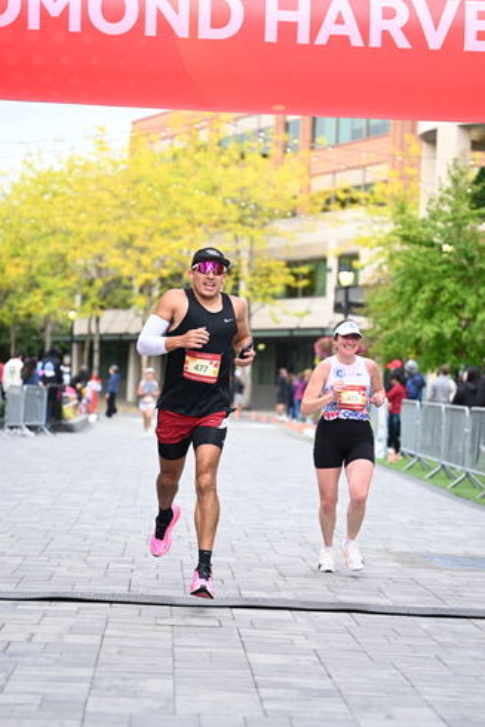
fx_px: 1858
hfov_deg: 14.9
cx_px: 271
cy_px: 356
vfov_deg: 22.1
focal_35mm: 92
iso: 1000
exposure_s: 1/1600
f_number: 2.8
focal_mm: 82
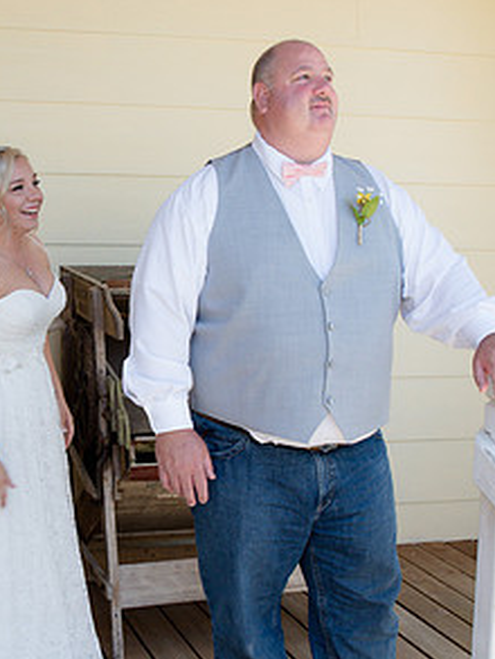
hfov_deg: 23.9
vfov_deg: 31.6
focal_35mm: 61
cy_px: 368
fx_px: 1162
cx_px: 153
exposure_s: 1/250
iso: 500
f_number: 7.1
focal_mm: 24
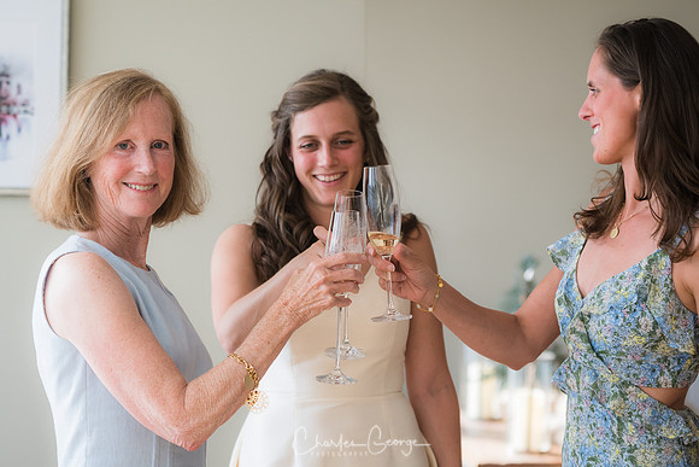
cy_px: 234
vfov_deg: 13.0
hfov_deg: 19.5
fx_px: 2039
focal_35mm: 105
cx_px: 350
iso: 640
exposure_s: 1/800
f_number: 3.2
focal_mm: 70
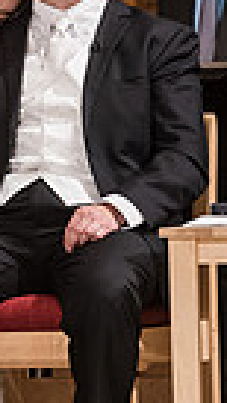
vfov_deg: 3.1
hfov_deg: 1.8
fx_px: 7388
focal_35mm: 690
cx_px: 24
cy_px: -62
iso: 1000
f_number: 2.8
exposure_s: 1/160
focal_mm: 200
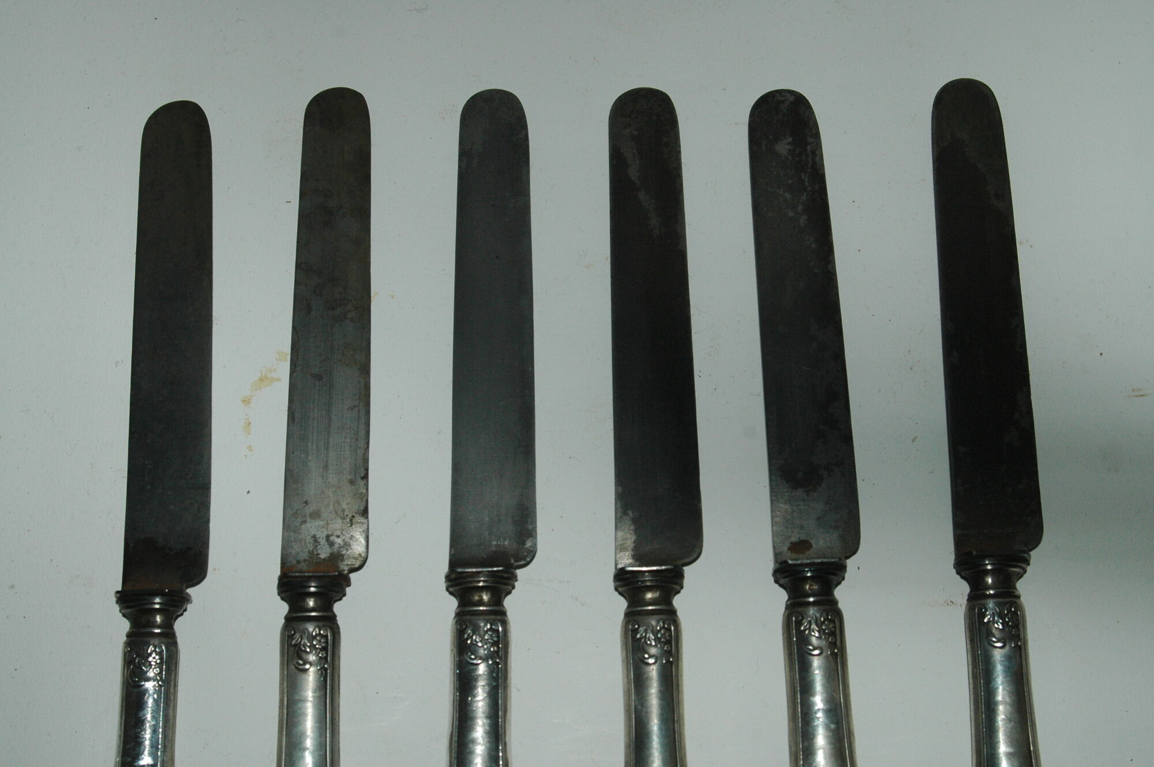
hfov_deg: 35.1
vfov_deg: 23.7
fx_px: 1825
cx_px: 577
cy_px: 384
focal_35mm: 57
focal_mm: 38
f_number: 7.1
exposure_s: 1/125
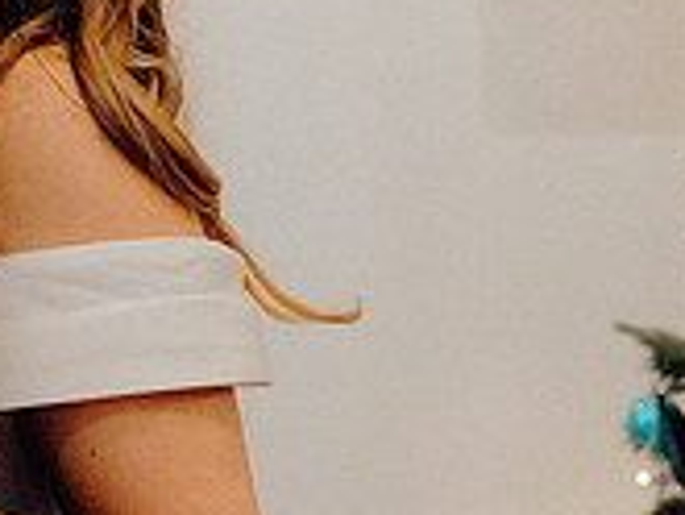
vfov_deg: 11.8
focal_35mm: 125
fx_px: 2475
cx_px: -415
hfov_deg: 14.4
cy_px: 89
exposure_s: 1/200
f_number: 3.5
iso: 5000
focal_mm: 37
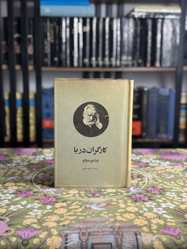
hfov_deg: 30.3
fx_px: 346
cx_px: 94
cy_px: 124
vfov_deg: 39.7
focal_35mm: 48
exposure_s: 1/100
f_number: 1.78
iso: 100
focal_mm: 6.76
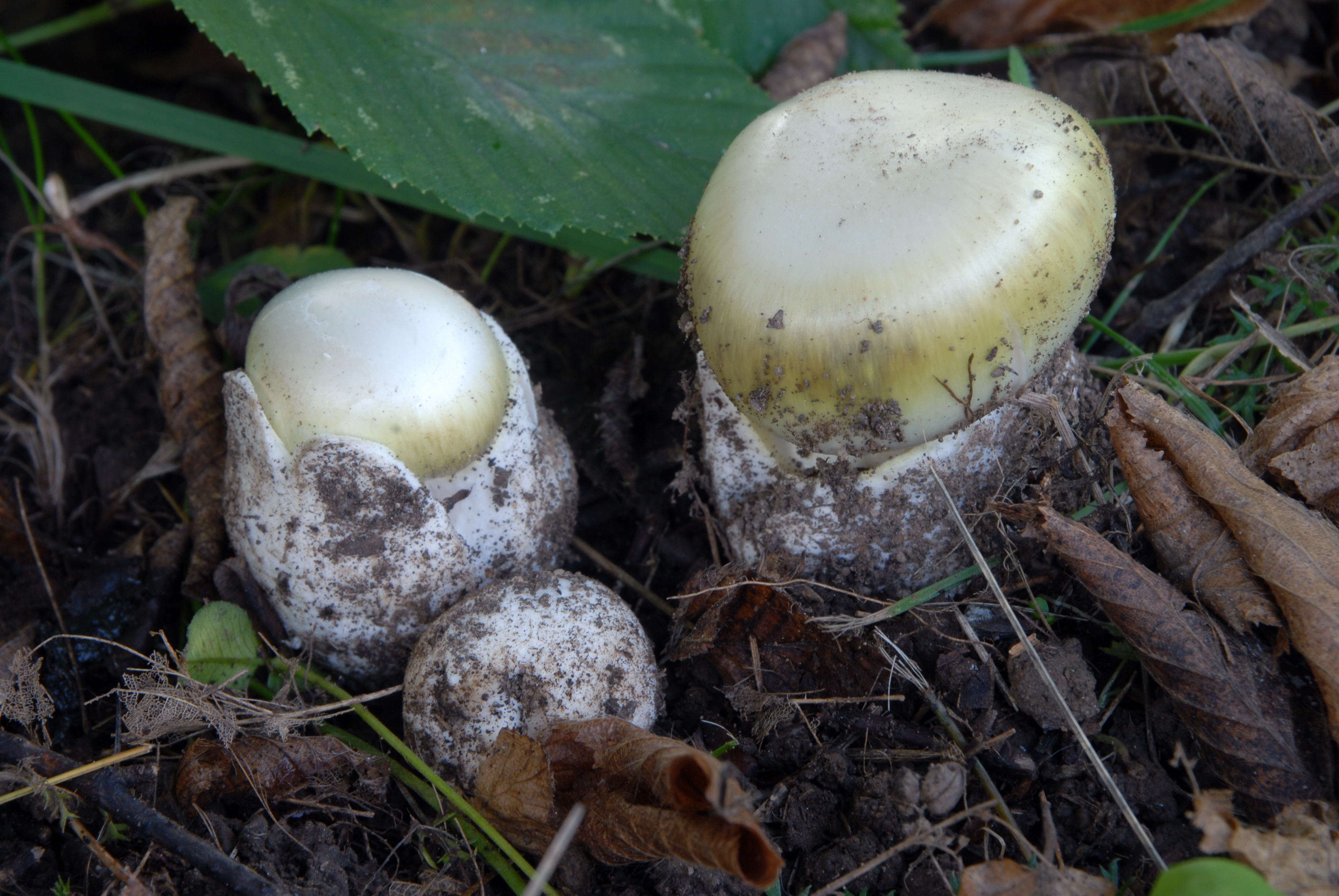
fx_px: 7541
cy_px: 448
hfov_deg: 10.1
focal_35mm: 202
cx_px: 670
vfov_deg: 6.8
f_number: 14
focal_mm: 135
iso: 100
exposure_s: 1/2
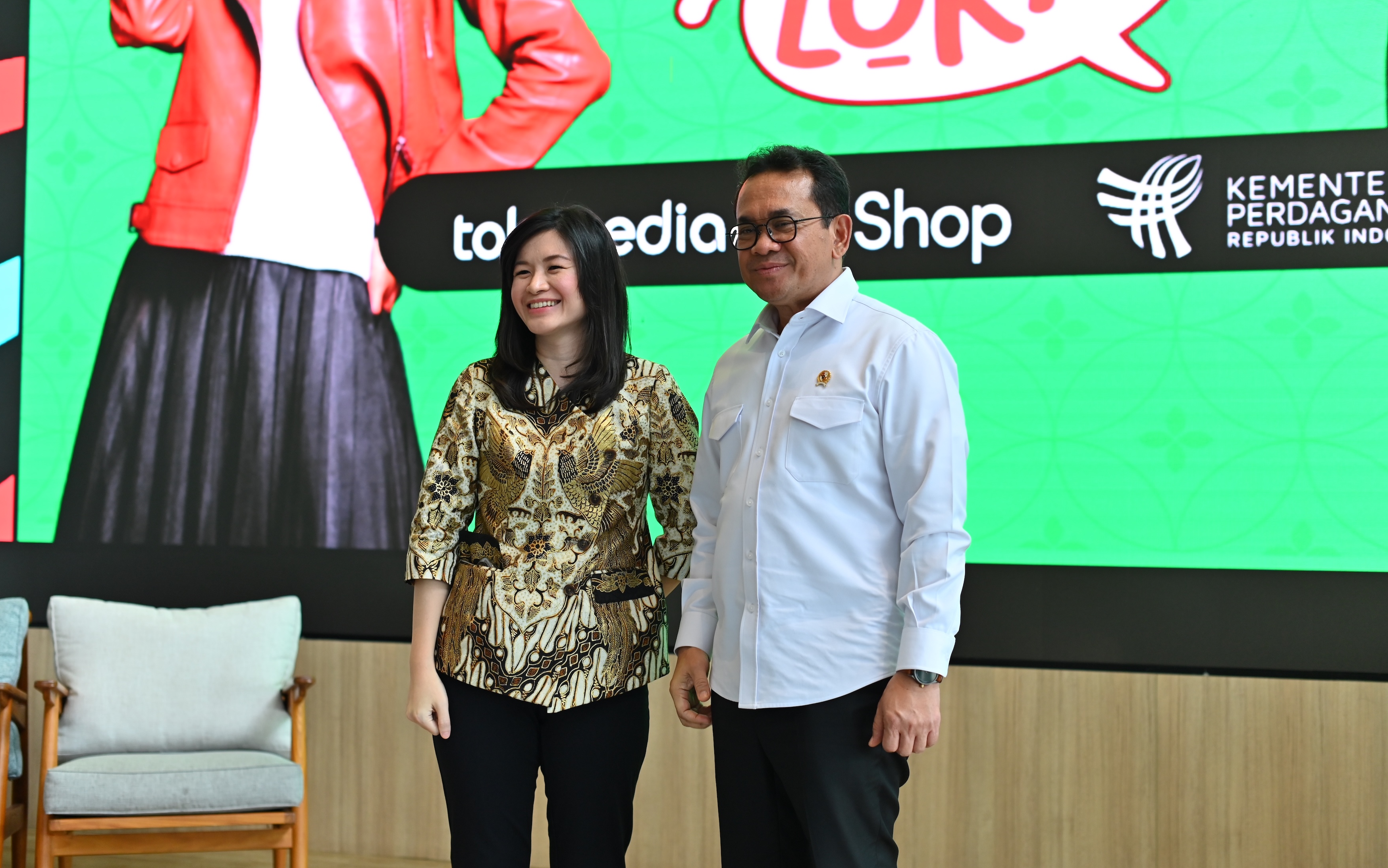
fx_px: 1929
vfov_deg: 25.3
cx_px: 694
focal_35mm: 51
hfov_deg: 39.6
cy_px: 424
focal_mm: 50
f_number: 2.8
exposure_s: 1/200
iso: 500
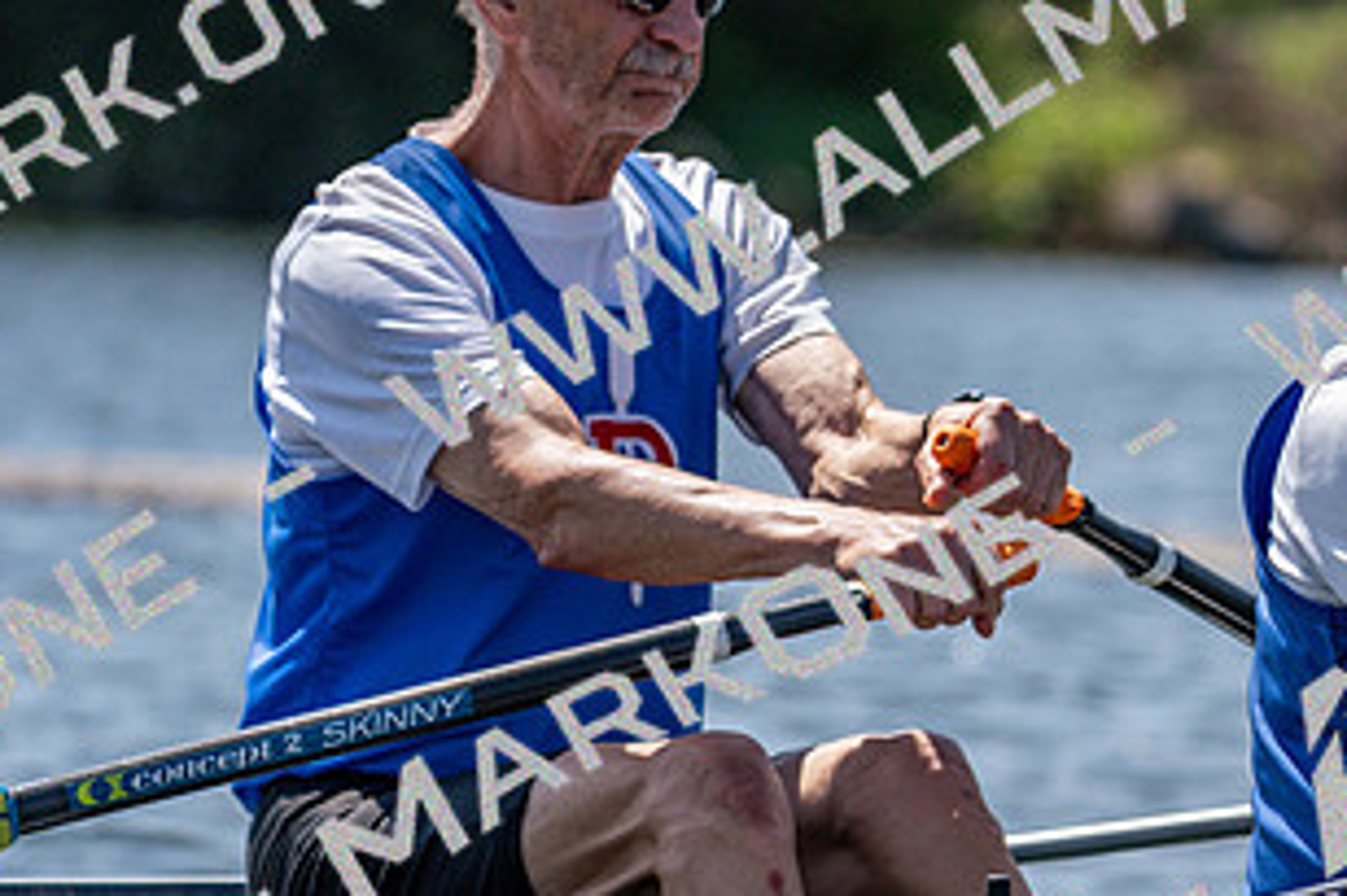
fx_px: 18623
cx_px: 927
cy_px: 461
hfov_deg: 4.1
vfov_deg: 2.8
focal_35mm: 498
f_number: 5.6
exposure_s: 1/2000
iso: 250
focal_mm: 264
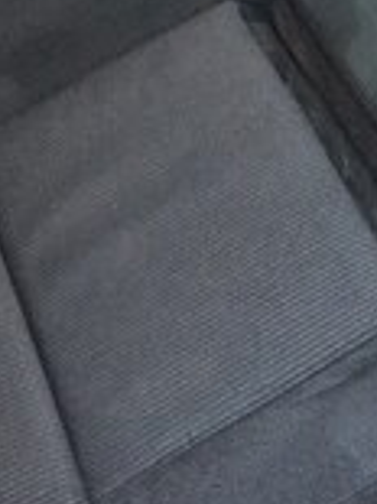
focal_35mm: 93
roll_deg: -7.0
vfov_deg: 19.2
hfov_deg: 15.7
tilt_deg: -37.1
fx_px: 1352
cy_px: -182
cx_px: 332
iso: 320
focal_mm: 4.15
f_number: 2.2
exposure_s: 1/17
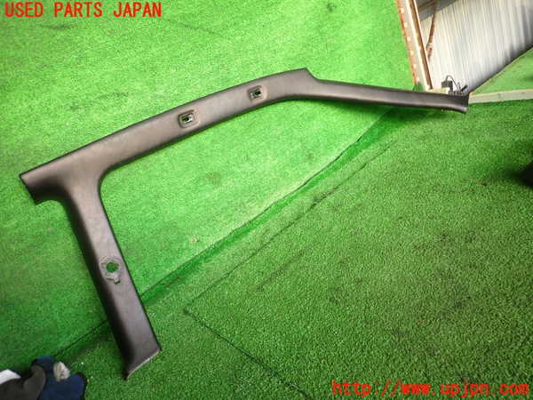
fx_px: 385
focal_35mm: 25
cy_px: 200
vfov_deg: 54.9
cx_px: 266
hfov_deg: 69.4
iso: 100
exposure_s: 1/80
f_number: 2
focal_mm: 4.5
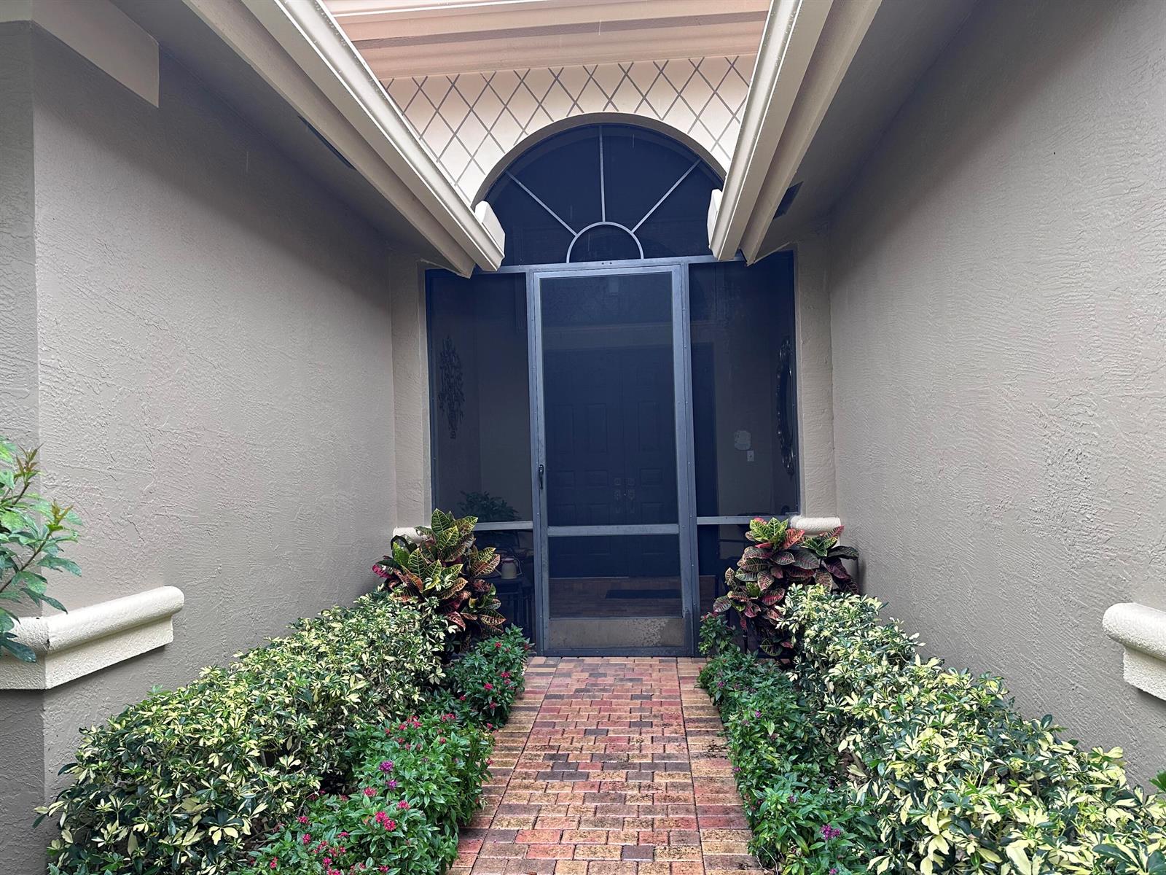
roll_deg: +2.0
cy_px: 438
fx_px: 808
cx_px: 583
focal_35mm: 24
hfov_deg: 71.6
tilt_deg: +1.5
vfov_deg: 56.8
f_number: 1.78
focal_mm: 6.86
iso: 125
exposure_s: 1/121
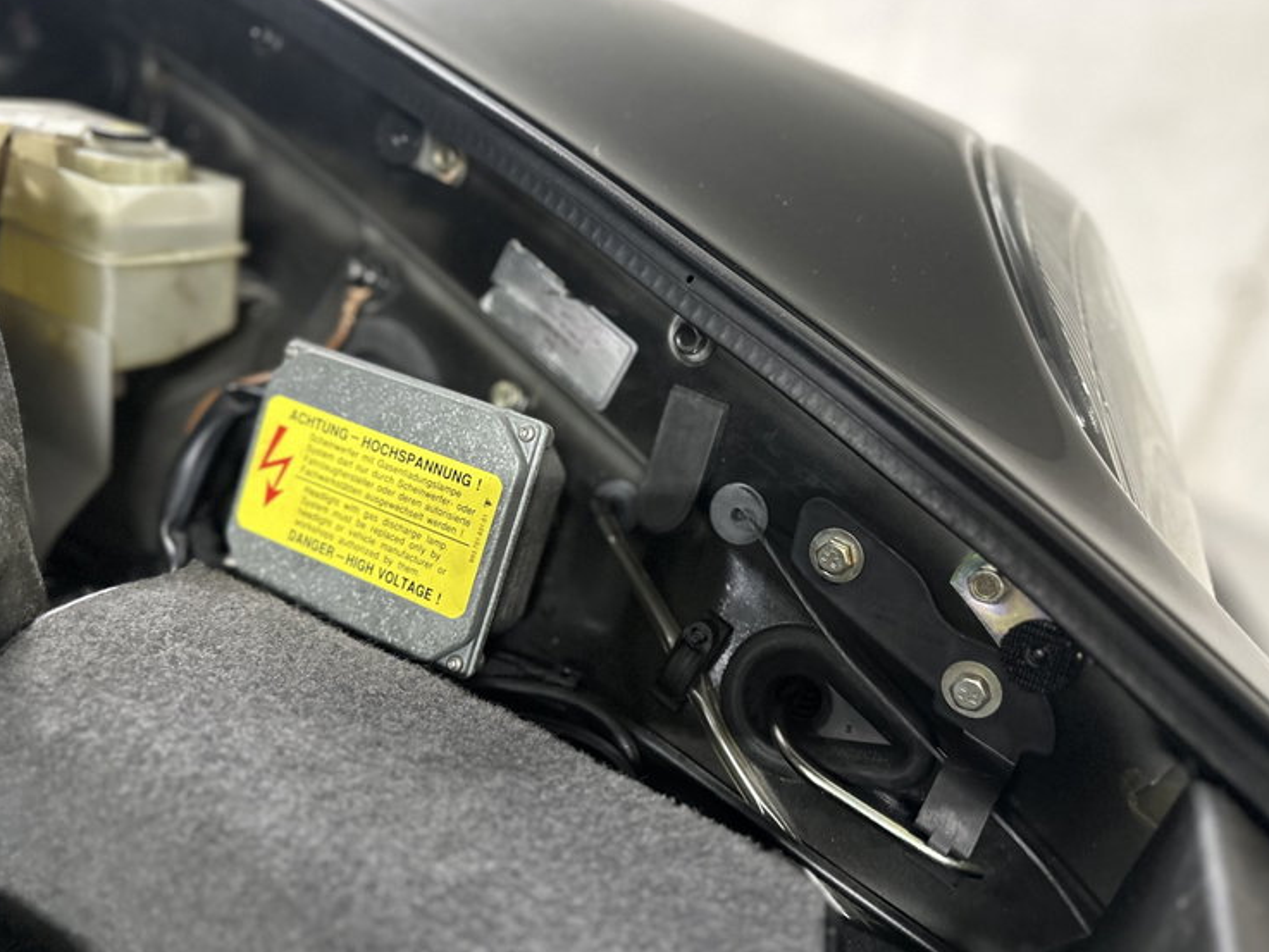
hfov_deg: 69.4
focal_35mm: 25
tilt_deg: -21.6
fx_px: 917
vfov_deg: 54.9
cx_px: 628
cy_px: 484
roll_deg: -12.2
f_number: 1.78
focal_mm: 6.86
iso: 640
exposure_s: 1/33
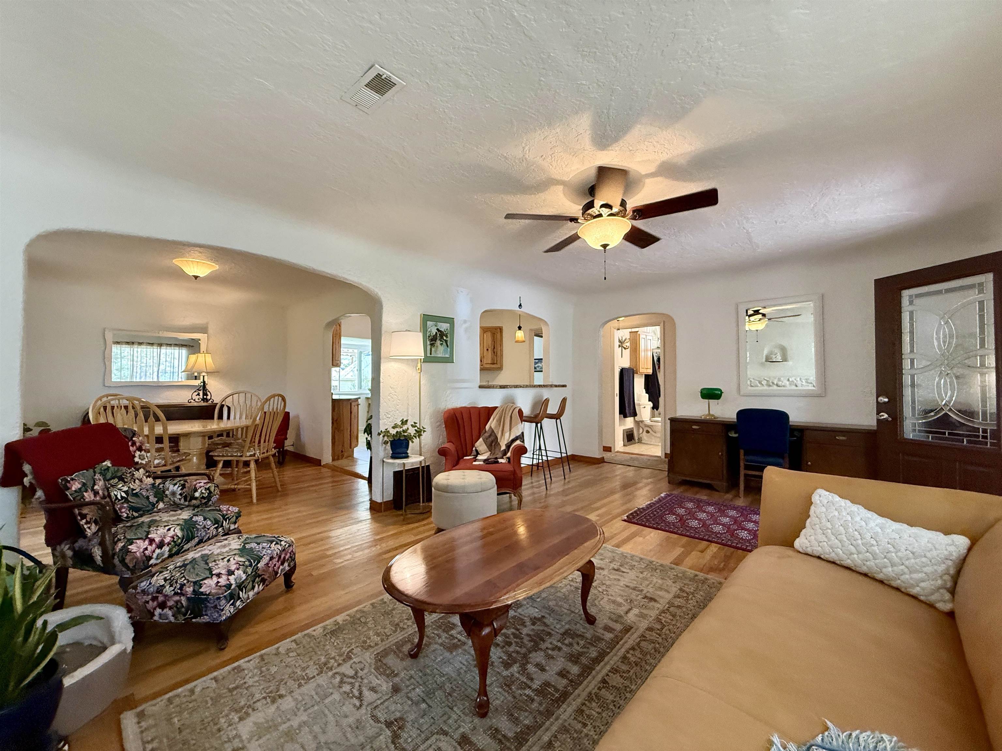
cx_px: 501
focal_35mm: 14
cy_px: 376
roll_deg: -0.3
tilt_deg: +1.1
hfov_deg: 102.1
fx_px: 405
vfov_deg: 85.7
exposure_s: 1/120
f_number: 2.2
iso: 320
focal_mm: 2.22
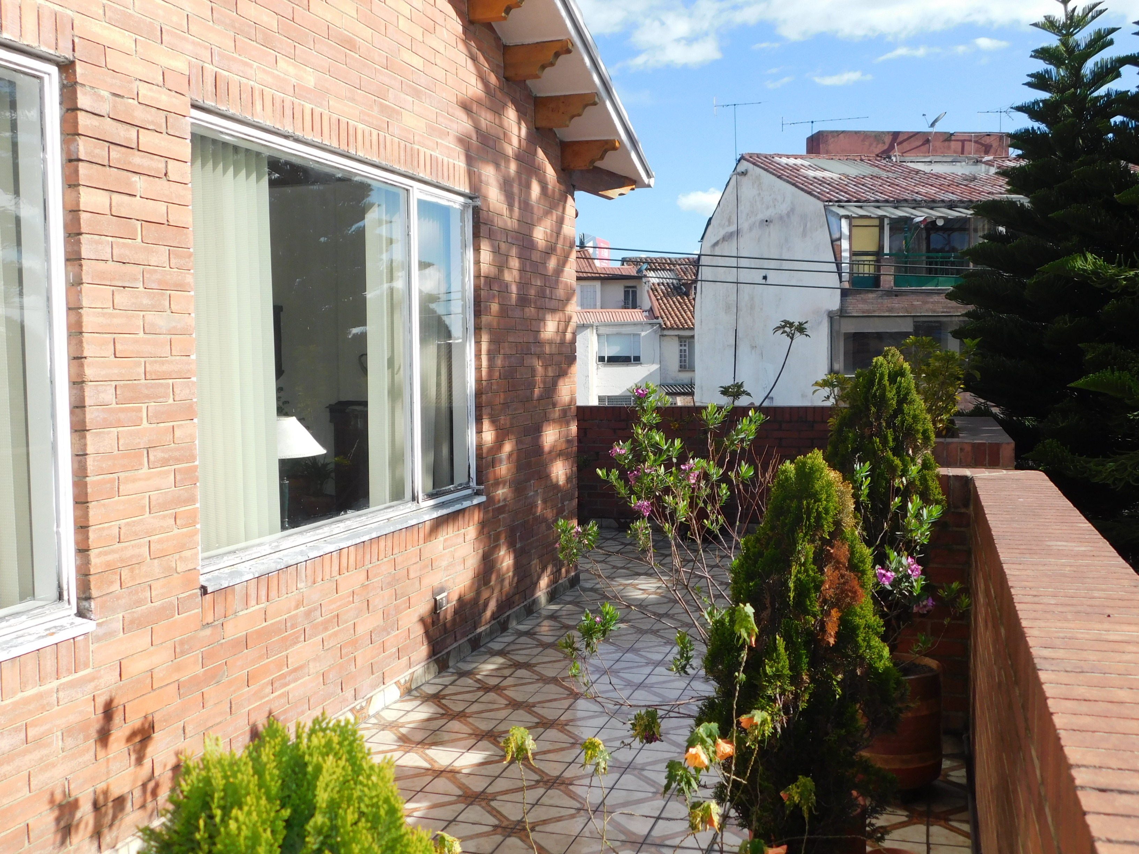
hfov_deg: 51.4
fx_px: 1185
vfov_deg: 39.7
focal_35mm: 36
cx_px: 570
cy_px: 427
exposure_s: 1/800
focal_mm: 6.3
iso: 125
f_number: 3.5
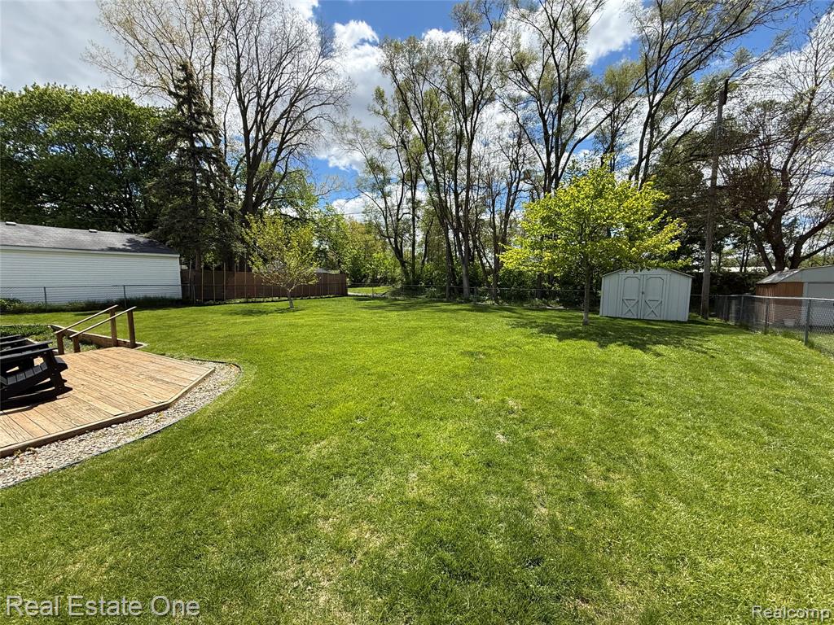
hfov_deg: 102.1
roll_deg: +0.5
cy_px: 312
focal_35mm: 14
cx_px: 417
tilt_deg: -4.2
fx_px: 337
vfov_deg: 85.7
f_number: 2.2
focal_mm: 2.22
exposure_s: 1/1431
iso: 50
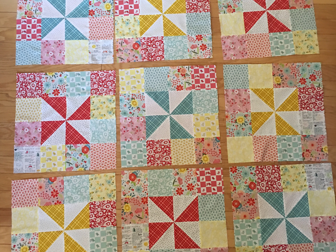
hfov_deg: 47.9
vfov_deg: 36.7
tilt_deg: -80.1
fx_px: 379
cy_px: 101
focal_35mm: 39
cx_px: 167
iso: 50
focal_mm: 4.15
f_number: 2.2
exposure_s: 1/4
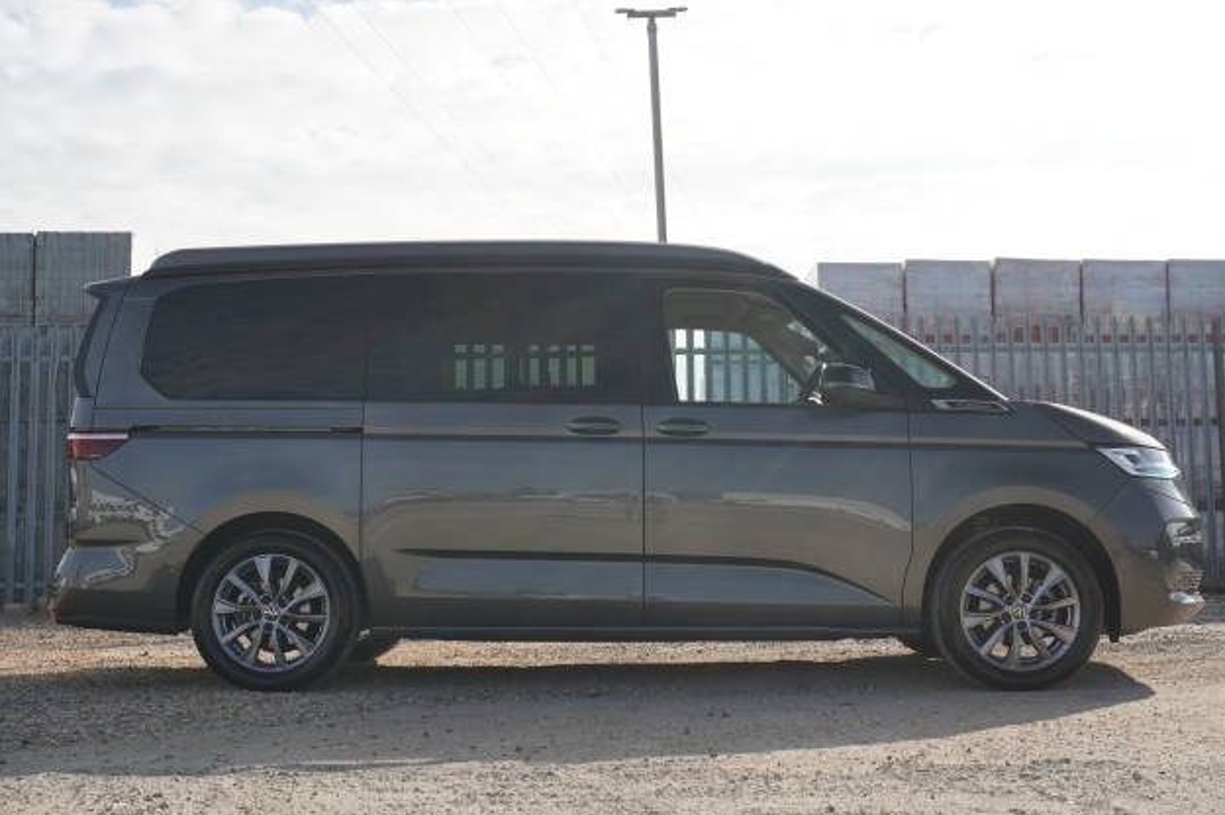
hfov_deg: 44.1
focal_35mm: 45
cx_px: 625
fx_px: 1514
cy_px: 415
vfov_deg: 30.1
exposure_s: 1/125
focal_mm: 29
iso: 100
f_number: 6.7
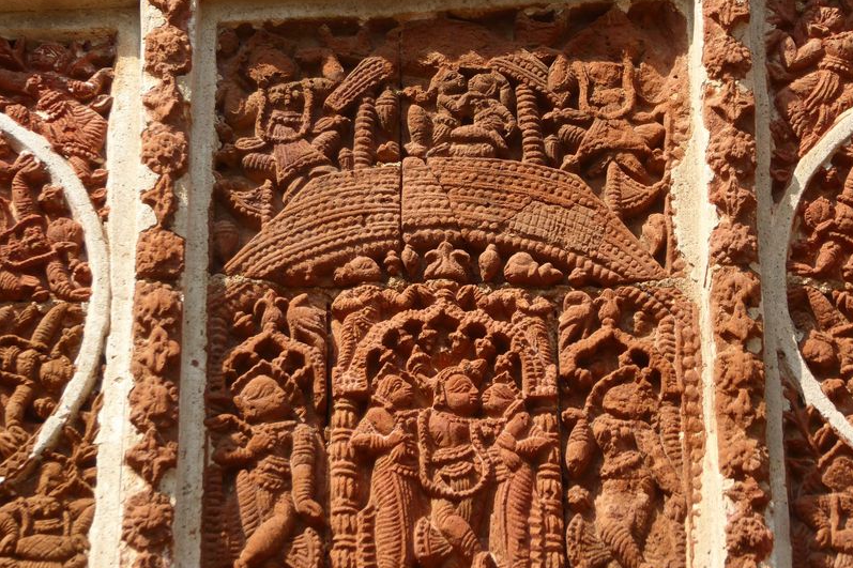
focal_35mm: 166
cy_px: 281
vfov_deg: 8.3
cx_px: 427
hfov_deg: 12.4
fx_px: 3932
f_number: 5.4
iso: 80
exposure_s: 1/160
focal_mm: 25.6
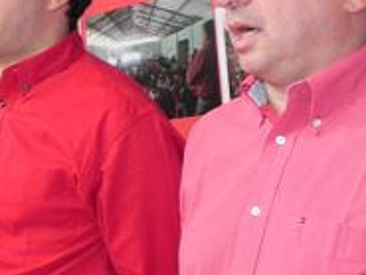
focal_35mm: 89
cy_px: 145
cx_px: -8
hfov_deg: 21.2
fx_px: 942
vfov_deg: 16.6
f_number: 2.8
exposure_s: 1/37.6
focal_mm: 5.9
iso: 160
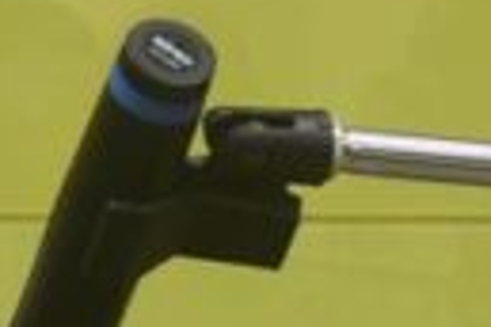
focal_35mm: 477
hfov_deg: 4.3
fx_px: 6505
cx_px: -164
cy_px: 390
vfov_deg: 2.9
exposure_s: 1/20
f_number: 6.3
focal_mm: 40
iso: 400
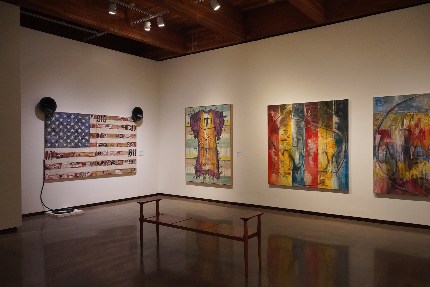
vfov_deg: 46.4
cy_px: 144
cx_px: 215
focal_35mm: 28
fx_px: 334
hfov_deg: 65.5
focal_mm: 28
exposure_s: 1/100
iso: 6400
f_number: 5.6
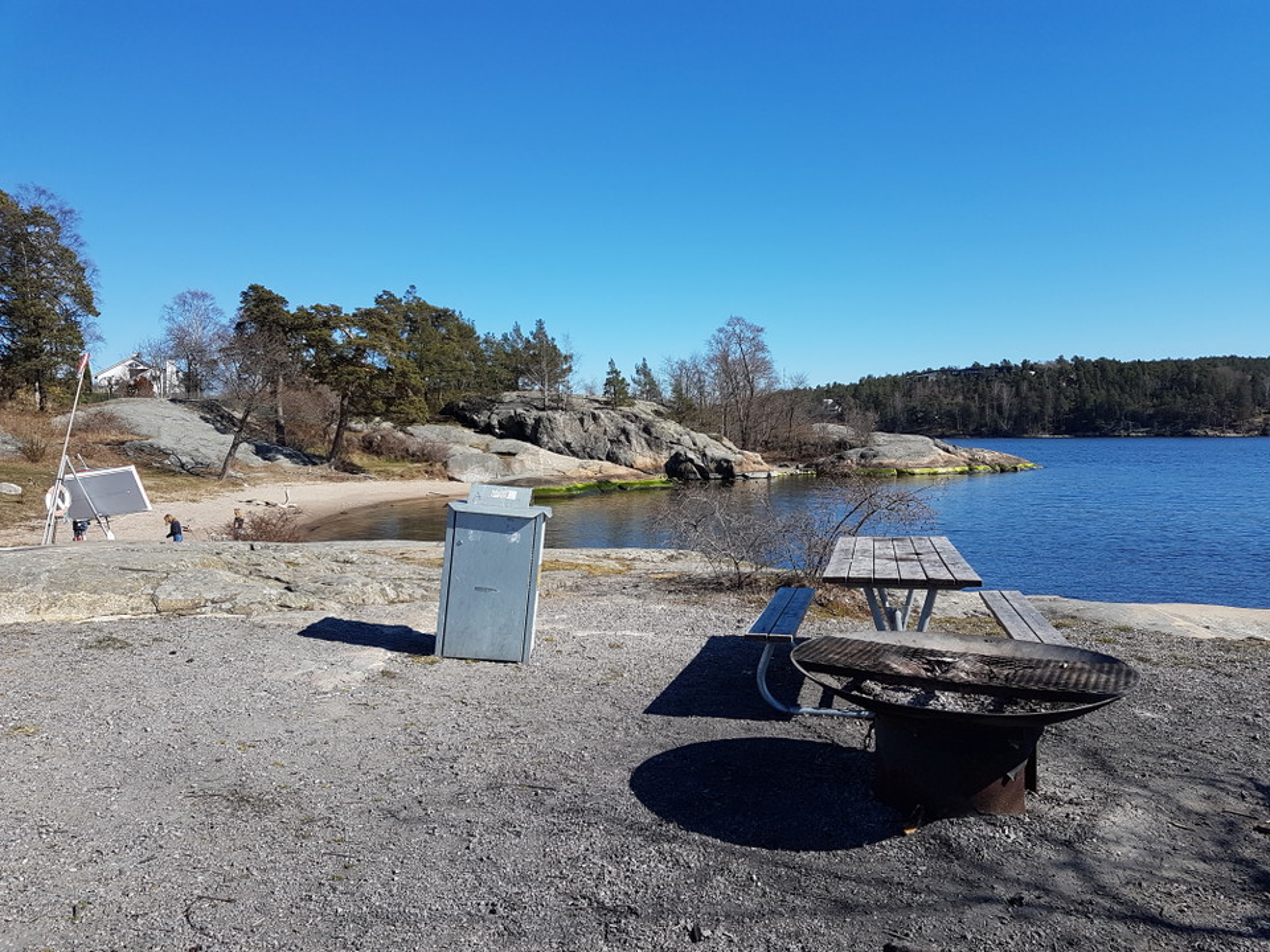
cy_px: 476
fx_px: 954
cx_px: 635
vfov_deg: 53.1
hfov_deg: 67.3
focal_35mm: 26
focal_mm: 4.2
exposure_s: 1/2080
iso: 40
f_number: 1.7
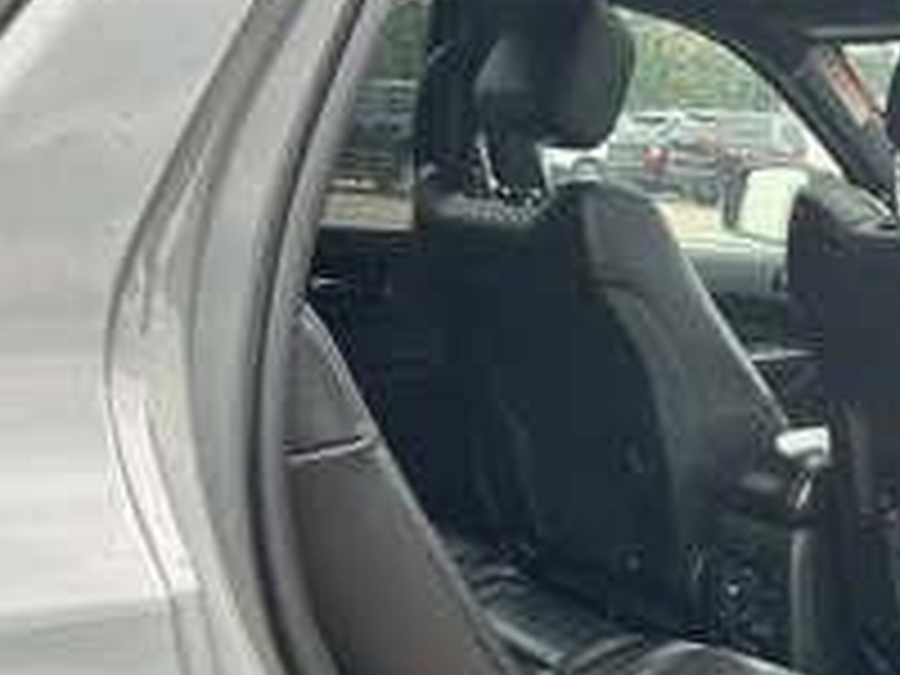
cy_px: 536
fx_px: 1456
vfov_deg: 25.7
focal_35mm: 56
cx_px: 824
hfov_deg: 32.5
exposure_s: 1/122
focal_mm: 3
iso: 40
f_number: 1.8
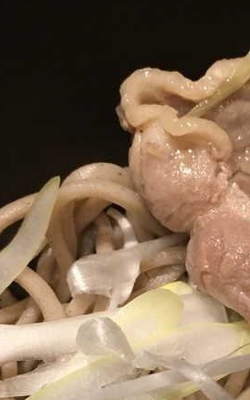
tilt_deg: -61.6
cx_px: 209
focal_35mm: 84
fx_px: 917
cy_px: 345
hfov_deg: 15.4
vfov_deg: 24.1
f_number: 2.2
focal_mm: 4.15
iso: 80
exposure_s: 1/30
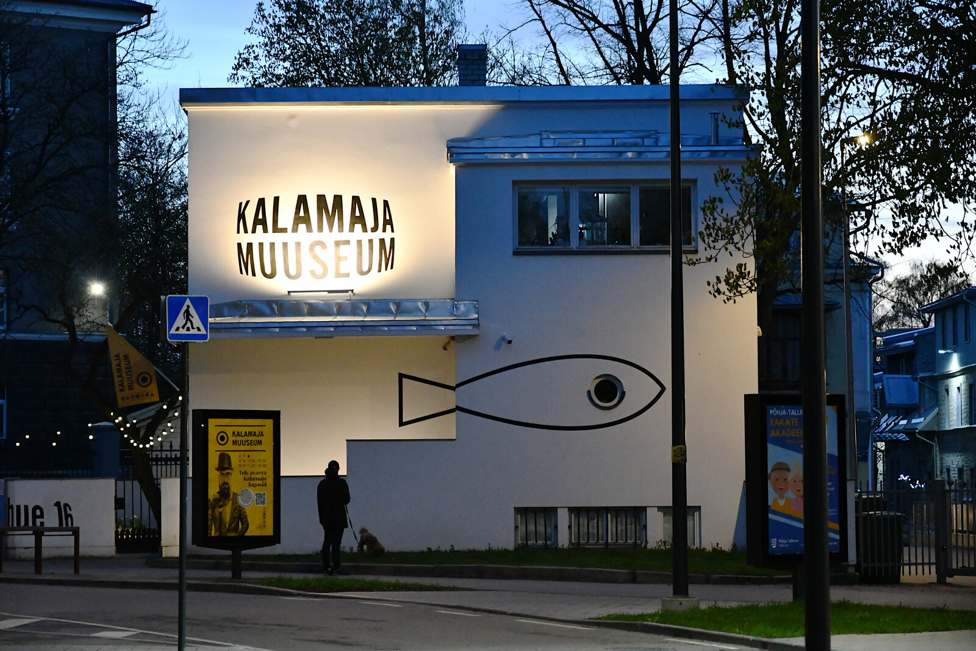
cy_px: 326
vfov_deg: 11.4
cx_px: 488
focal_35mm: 120
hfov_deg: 17.1
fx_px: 3253
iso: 5600
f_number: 5.3
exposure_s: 1/60
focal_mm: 80
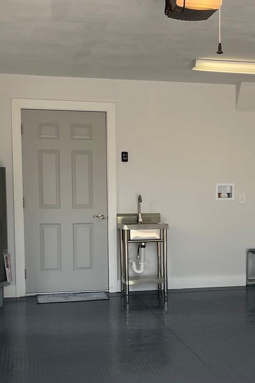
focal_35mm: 62
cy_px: 257
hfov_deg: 21.6
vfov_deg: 32.1
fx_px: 659
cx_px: 202
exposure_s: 1/176
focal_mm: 4.2
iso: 32
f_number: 1.6
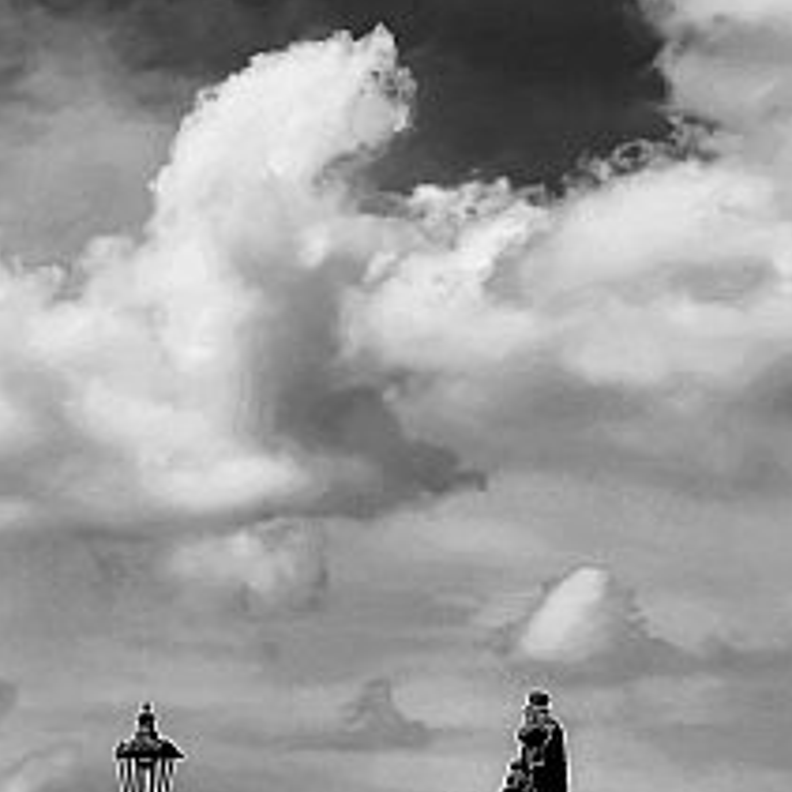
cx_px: 1104
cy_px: 779
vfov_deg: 9.6
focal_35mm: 181
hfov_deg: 9.4
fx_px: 4685
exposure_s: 1/400
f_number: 10
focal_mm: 44
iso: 200
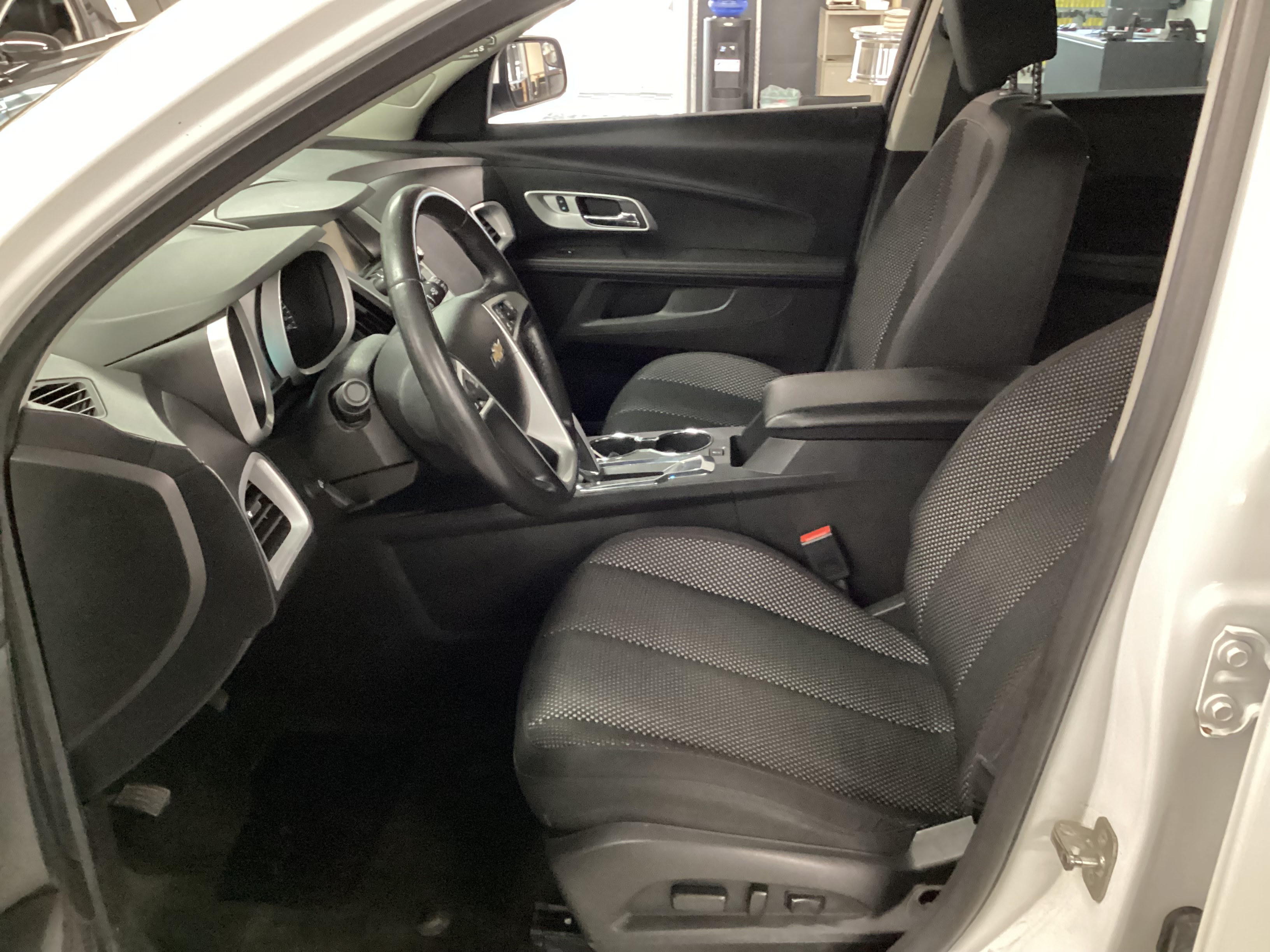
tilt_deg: -26.6
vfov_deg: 45.4
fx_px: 1137
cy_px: 476
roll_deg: +0.5
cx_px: 635
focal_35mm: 31
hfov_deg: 58.4
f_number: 2.4
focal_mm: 3.3
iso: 640
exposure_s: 1/20
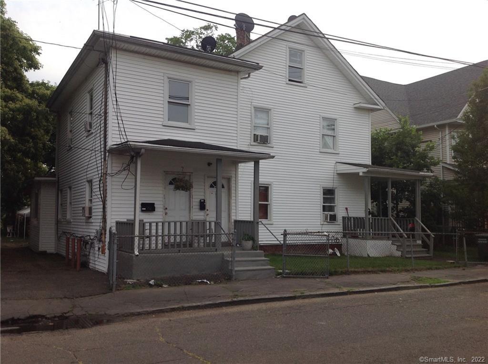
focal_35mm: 35
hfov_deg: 52.7
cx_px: 244
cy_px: 182
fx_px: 492
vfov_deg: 40.6
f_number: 2.4
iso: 50
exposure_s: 1/1681
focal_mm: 4.28
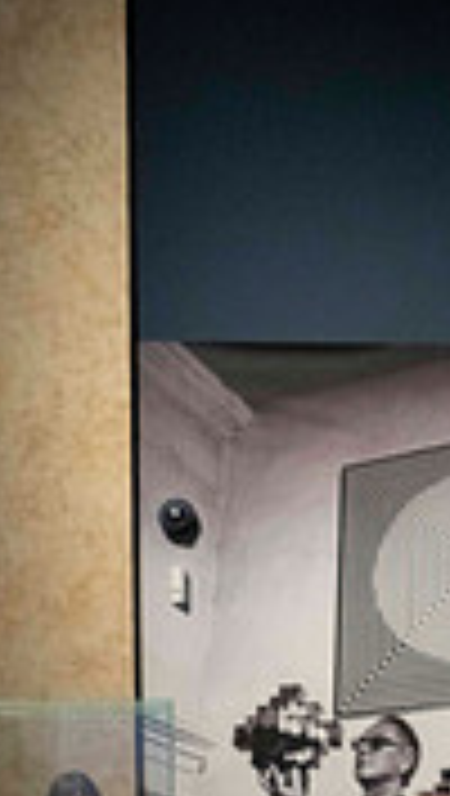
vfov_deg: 12.8
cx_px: 639
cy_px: 845
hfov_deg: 7.3
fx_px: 3488
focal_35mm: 165
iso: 4500
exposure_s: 1/125
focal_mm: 62
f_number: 3.5
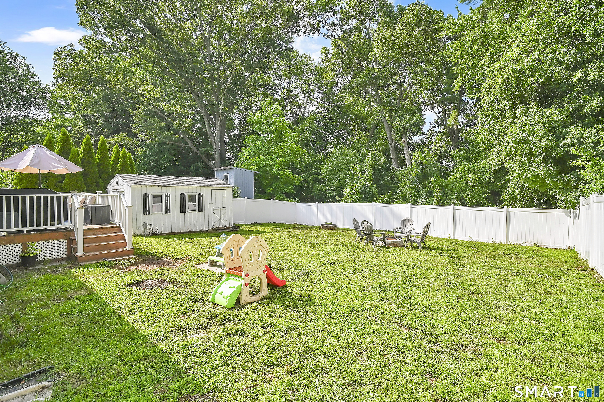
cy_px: 201
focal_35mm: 16
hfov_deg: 96.8
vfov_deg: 73.7
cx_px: 302
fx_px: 268
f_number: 8
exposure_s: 1/1000
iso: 800
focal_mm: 16
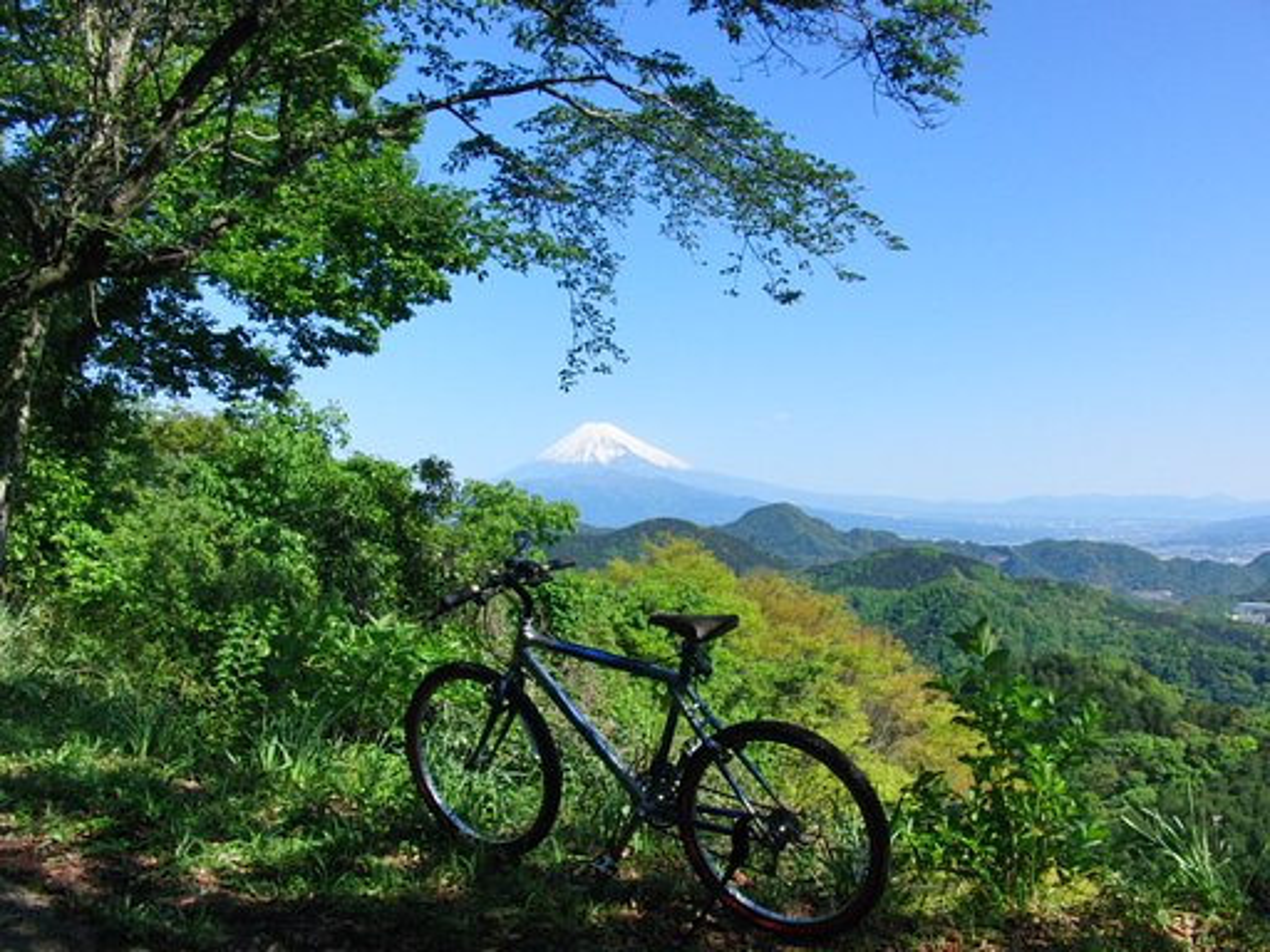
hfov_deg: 50.1
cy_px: 476
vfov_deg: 38.7
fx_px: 1357
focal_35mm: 37
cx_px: 635
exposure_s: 1/200
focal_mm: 6.42
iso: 100
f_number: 8.5
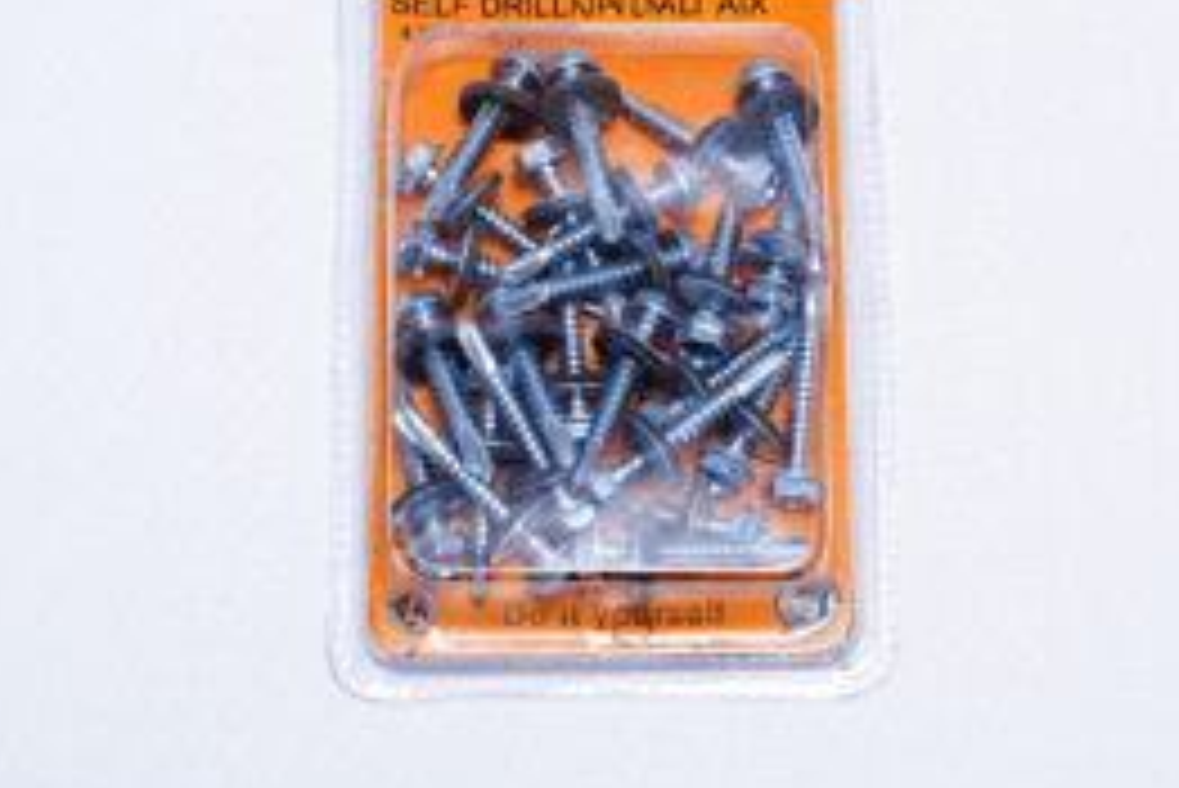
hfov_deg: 17.8
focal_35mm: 115
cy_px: 191
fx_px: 3768
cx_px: 608
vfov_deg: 11.9
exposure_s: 1/160
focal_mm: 70
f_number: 10
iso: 3200
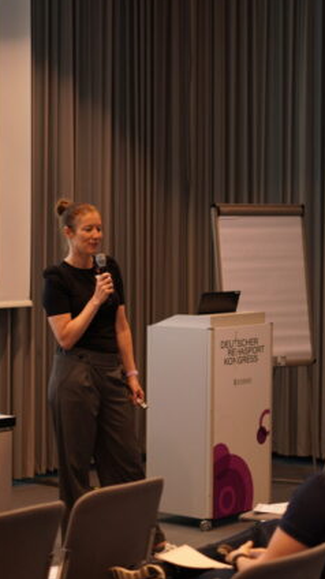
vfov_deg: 23.9
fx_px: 1366
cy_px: 300
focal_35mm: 89
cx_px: 145
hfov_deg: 13.6
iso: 200
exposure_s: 1/80
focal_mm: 50
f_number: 1.8
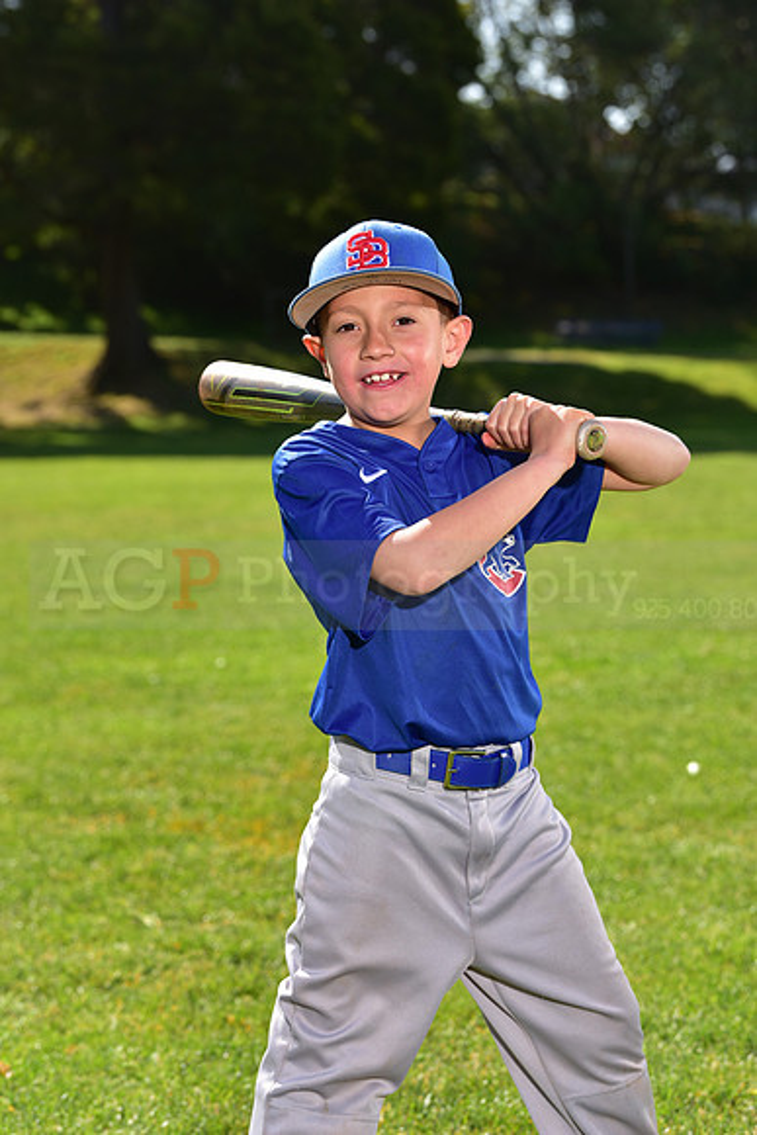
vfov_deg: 22.1
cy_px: 568
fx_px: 2900
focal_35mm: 92
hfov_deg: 14.9
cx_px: 378
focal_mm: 92
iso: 80
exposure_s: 1/250
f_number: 5.6
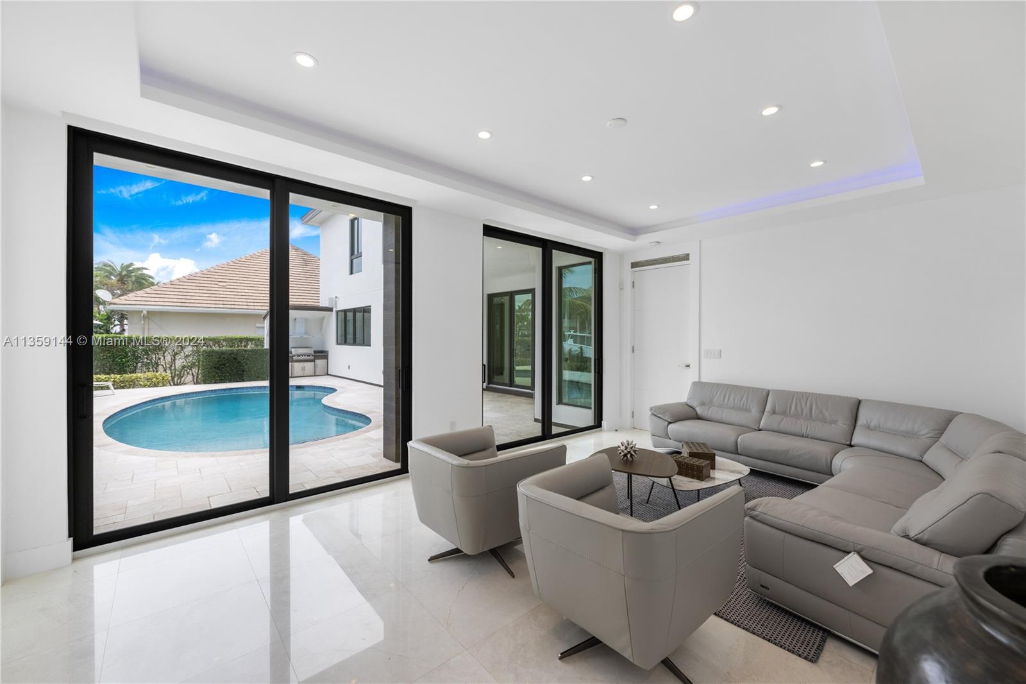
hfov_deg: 104.3
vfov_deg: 81.2
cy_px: 342
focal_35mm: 14
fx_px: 399
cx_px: 513
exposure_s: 1/100
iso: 250
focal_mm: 14
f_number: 6.3
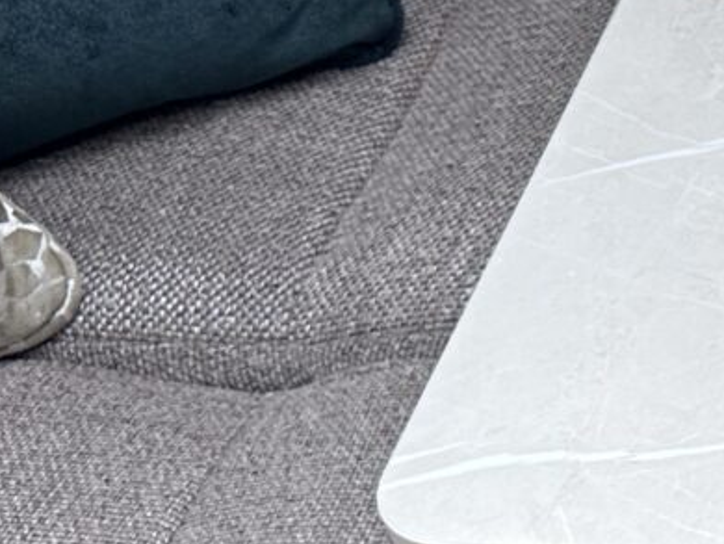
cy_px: 249
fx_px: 2637
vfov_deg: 11.8
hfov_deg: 12.7
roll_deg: -0.1
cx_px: 1647
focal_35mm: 126
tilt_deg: -42.7
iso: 80
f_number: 1.78
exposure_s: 1/529
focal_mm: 6.86
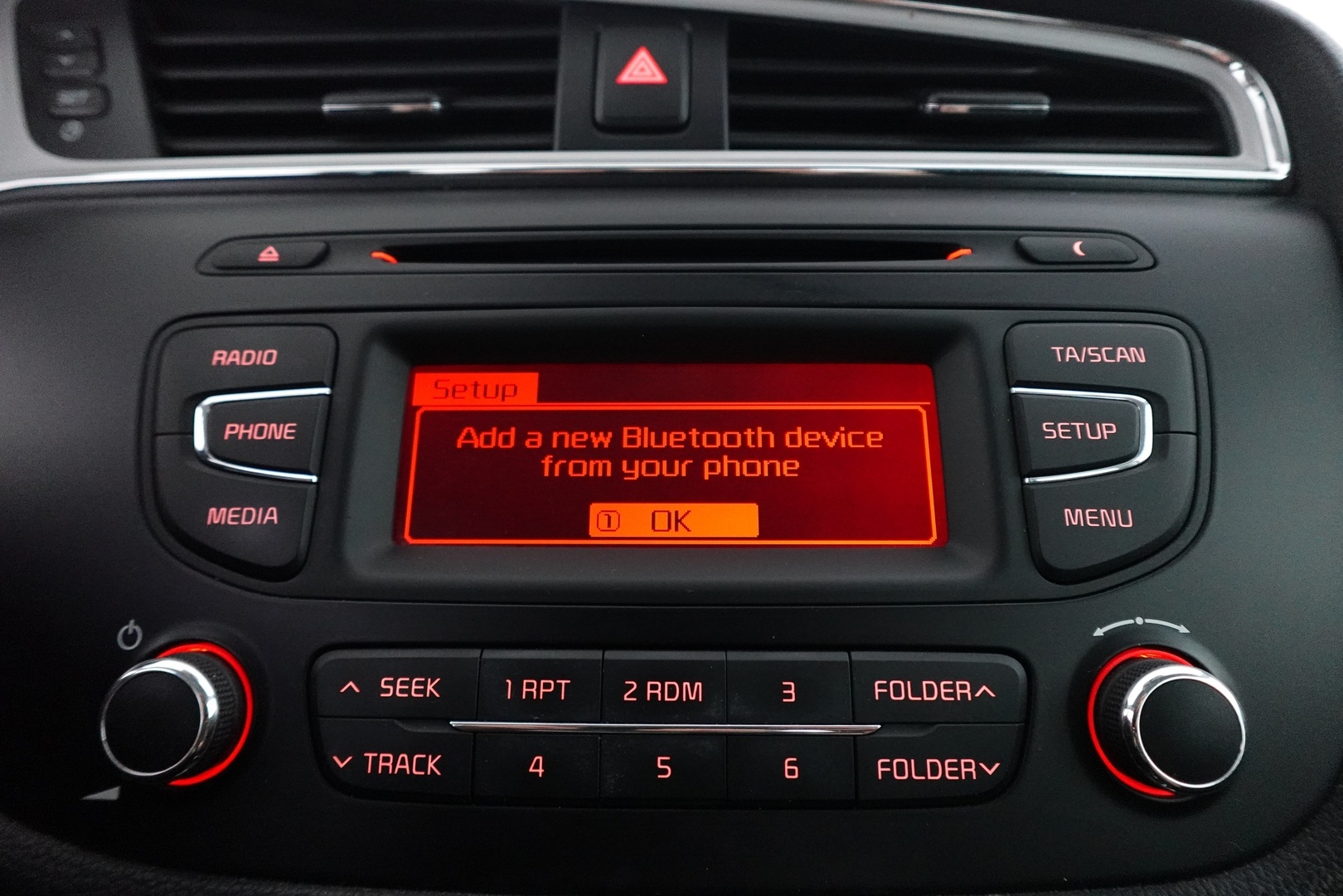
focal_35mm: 20
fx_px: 746
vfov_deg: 61.9
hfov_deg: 84.0
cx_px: 672
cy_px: 448
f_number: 2
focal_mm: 7.6
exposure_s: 1/80
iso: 2500
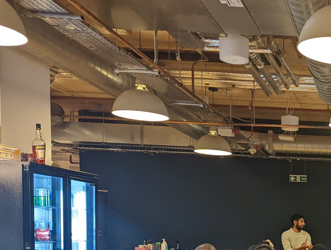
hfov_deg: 29.2
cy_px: 288
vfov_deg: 23.4
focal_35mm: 58
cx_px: 383
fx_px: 556
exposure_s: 1/98.3
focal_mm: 6.81
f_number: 1.85
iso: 553
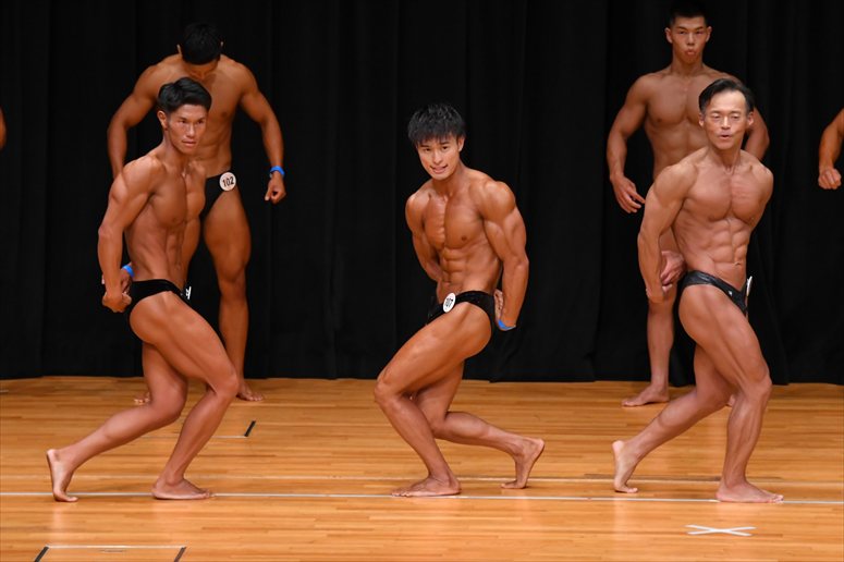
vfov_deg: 5.1
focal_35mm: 270
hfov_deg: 7.6
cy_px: 281
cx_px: 422
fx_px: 6327
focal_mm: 180
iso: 3200
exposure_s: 1/400
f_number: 5.6
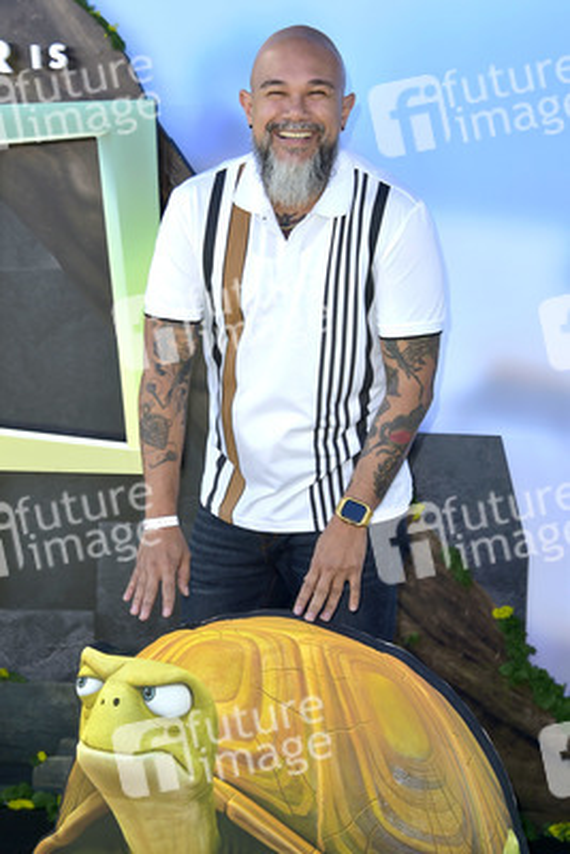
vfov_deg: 24.8
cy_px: 427
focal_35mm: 82
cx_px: 285
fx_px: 1946
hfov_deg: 16.7
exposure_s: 1/250
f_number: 7.1
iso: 125
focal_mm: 82
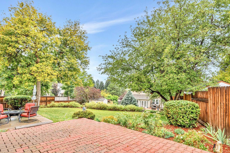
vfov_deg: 64.2
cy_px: 88
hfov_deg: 86.9
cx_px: 116
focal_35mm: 19
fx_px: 121
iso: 400
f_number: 11
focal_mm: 16
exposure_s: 1/125
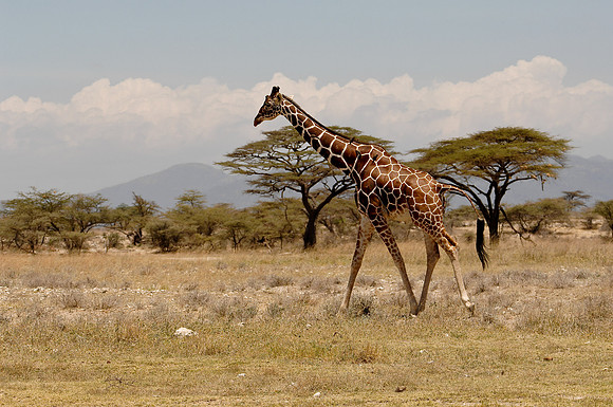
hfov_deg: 11.0
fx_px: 3188
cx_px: 306
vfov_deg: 7.3
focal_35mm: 188
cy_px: 204
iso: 100
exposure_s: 1/640
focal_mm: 125
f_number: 5.6
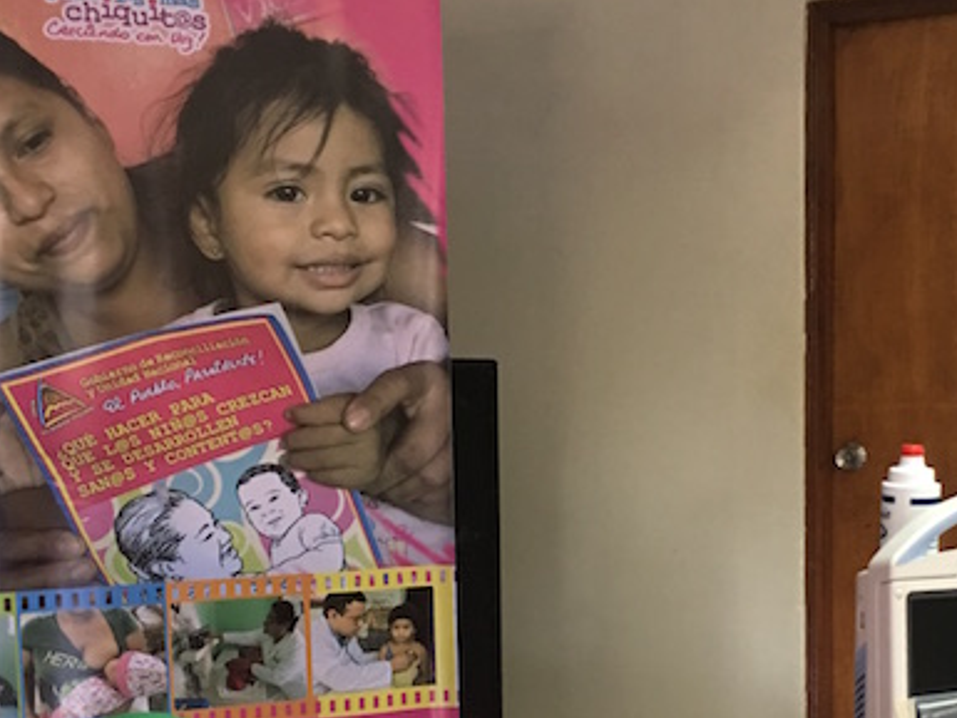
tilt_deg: -3.7
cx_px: 644
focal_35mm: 56
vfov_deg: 25.8
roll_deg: +1.2
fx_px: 1549
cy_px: 547
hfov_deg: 34.0
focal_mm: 4.15
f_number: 2.2
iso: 100
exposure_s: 1/15
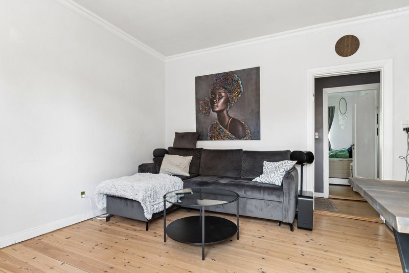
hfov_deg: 85.4
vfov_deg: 63.2
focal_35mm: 20
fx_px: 221
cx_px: 204
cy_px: 136
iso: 200
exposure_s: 1/10
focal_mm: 13
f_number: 8
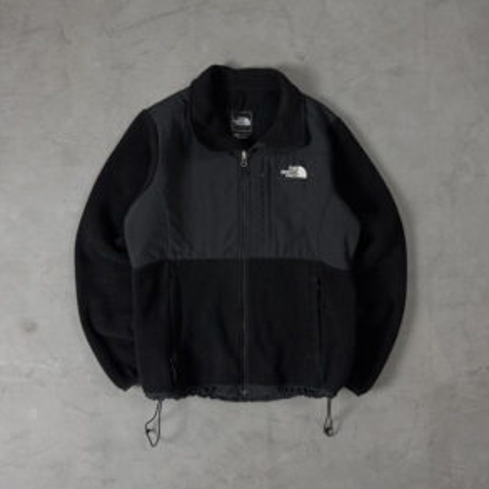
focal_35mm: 29
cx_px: 247
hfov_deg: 55.6
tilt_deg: -83.9
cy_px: 212
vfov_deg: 55.4
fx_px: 463
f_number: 1.78
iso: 160
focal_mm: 6.76
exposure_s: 1/60
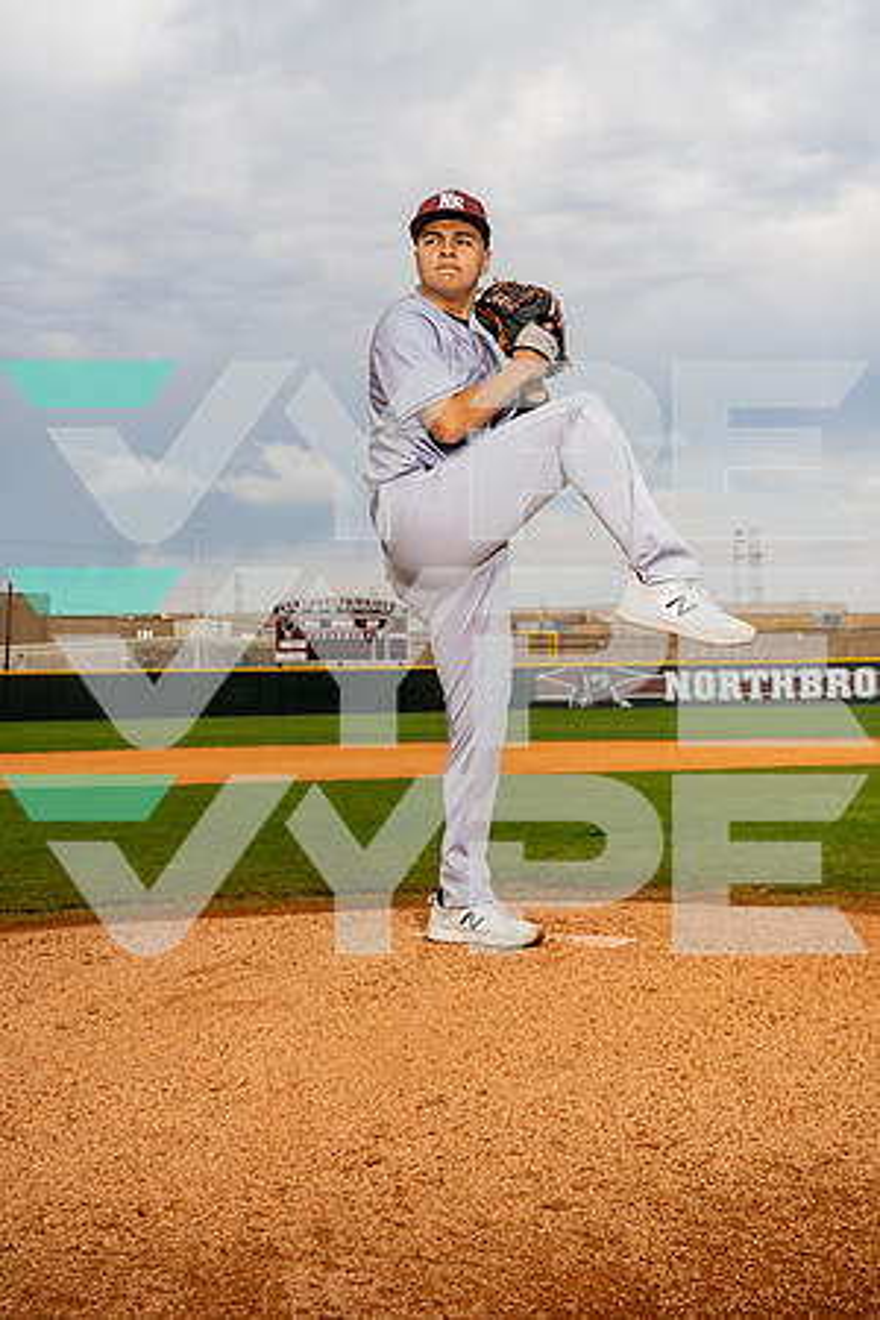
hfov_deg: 27.5
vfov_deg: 40.3
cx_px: 440
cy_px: 660
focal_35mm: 49
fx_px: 1797
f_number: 5.6
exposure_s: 1/250
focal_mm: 49
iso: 100
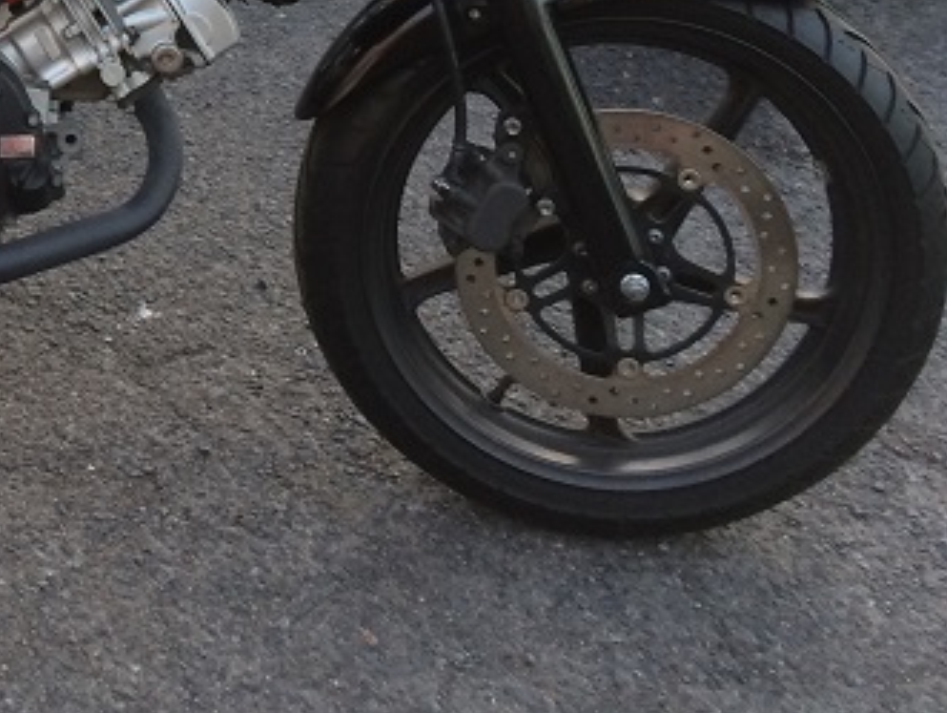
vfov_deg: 20.0
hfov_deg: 25.5
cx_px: -129
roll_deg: -1.3
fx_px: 1917
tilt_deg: -22.3
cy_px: -100
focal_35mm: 70
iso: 64
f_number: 2.2
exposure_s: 1/30
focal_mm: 4.15
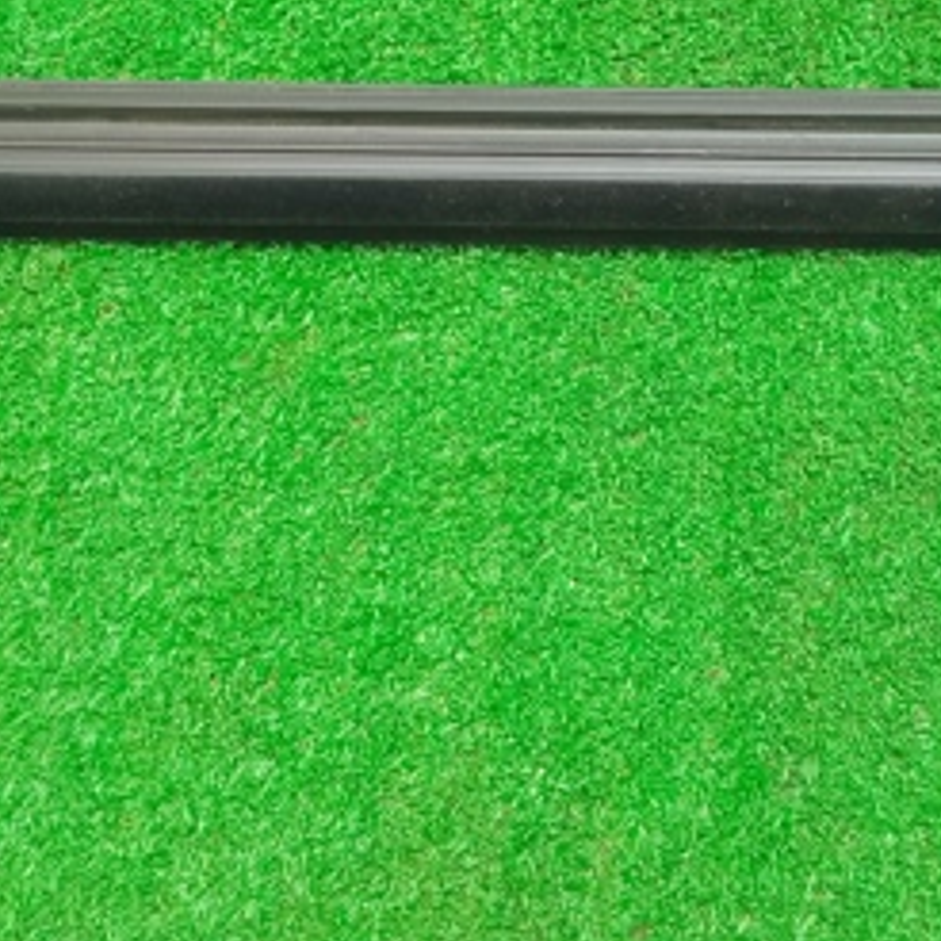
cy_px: 270
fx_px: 1907
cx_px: 539
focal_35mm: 62
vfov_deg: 27.4
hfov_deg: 27.7
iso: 354
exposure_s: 1/33.3
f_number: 2.2
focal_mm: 3.79
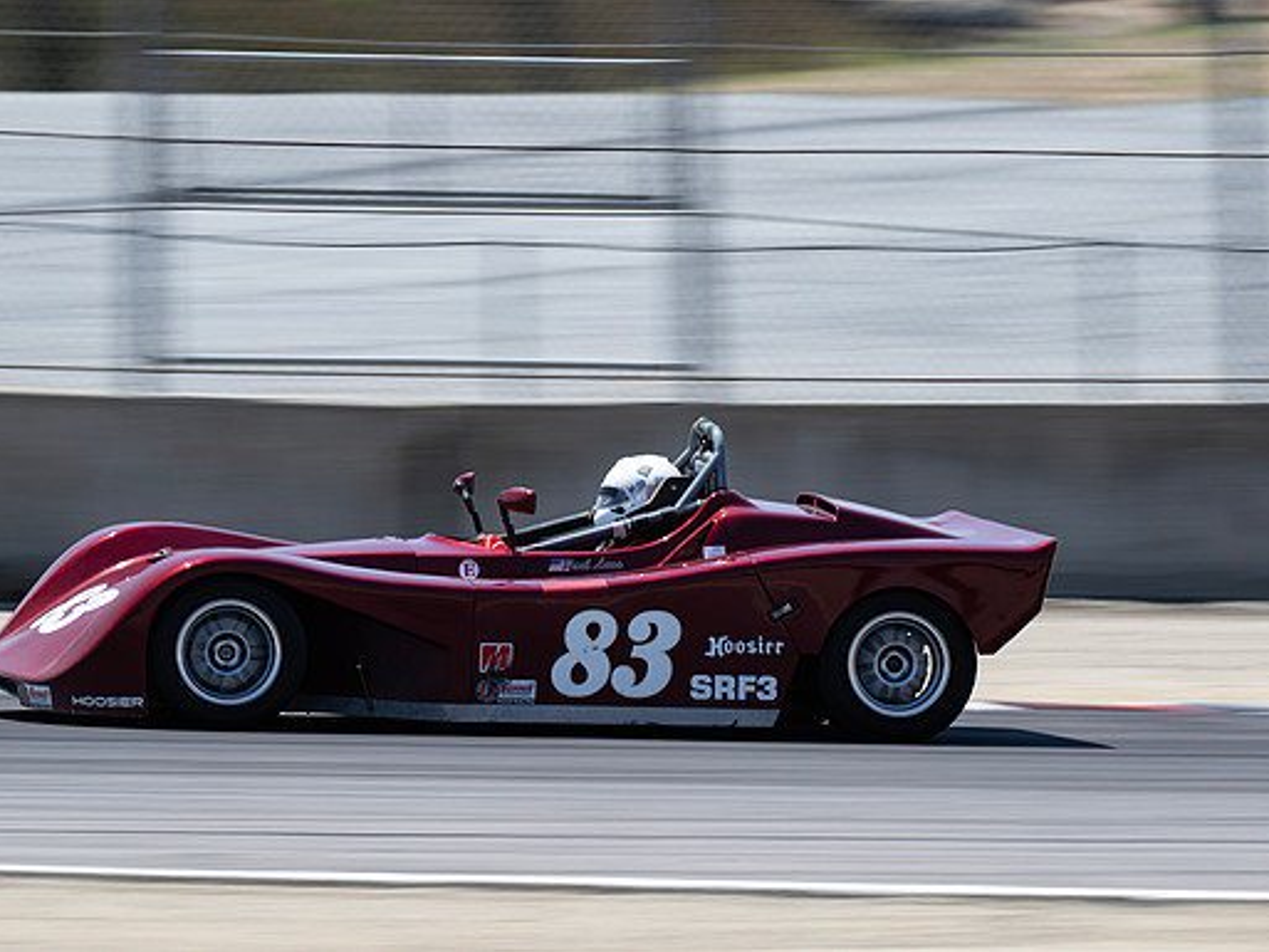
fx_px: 16354
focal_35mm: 446
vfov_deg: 3.3
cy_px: 476
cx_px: 618
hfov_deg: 4.4
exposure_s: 1/125
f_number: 10
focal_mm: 410
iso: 140
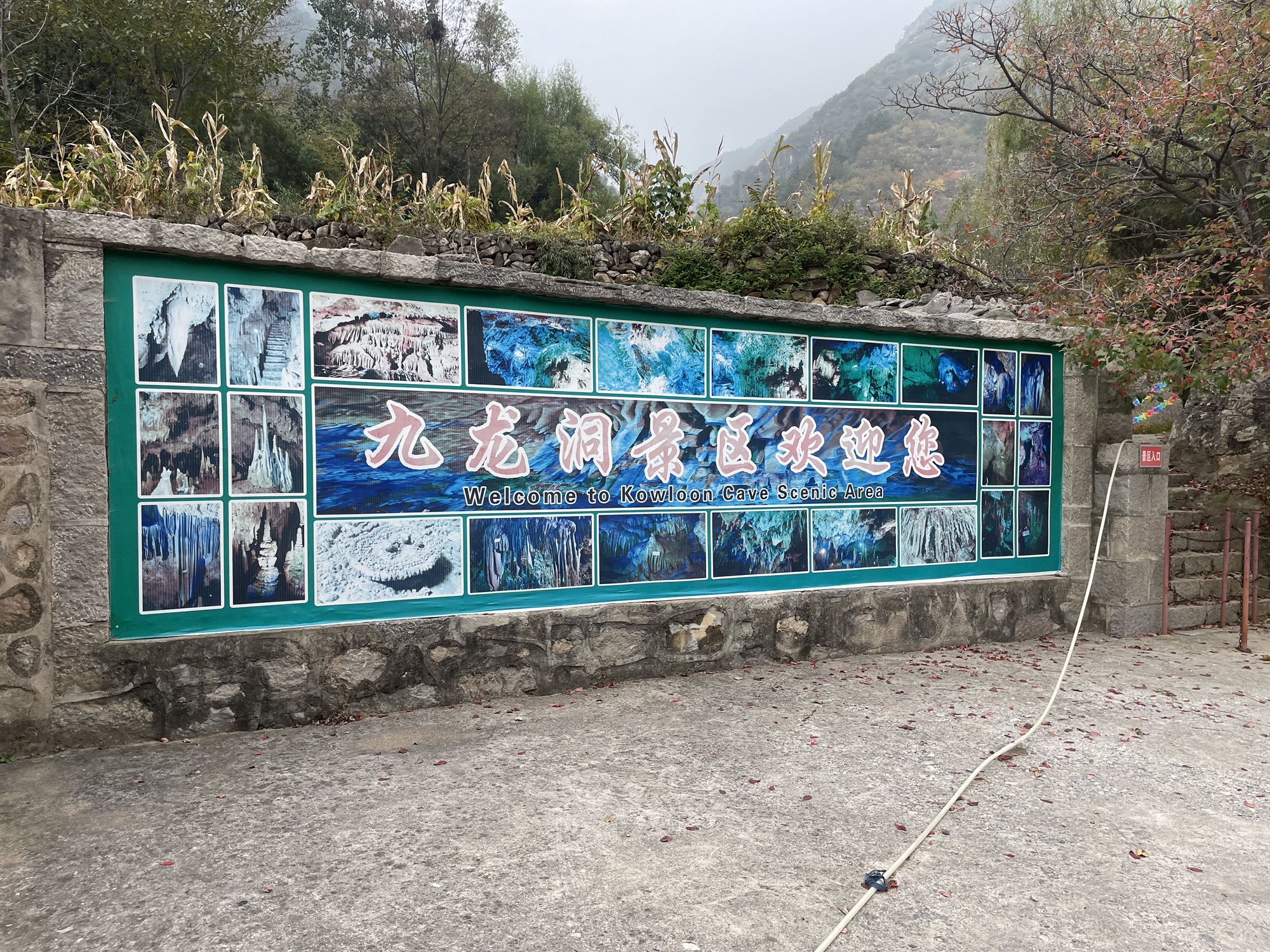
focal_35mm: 26
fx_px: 954
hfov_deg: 67.3
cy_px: 476
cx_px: 635
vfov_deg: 53.1
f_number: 1.6
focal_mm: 4.2
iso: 32
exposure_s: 1/1233
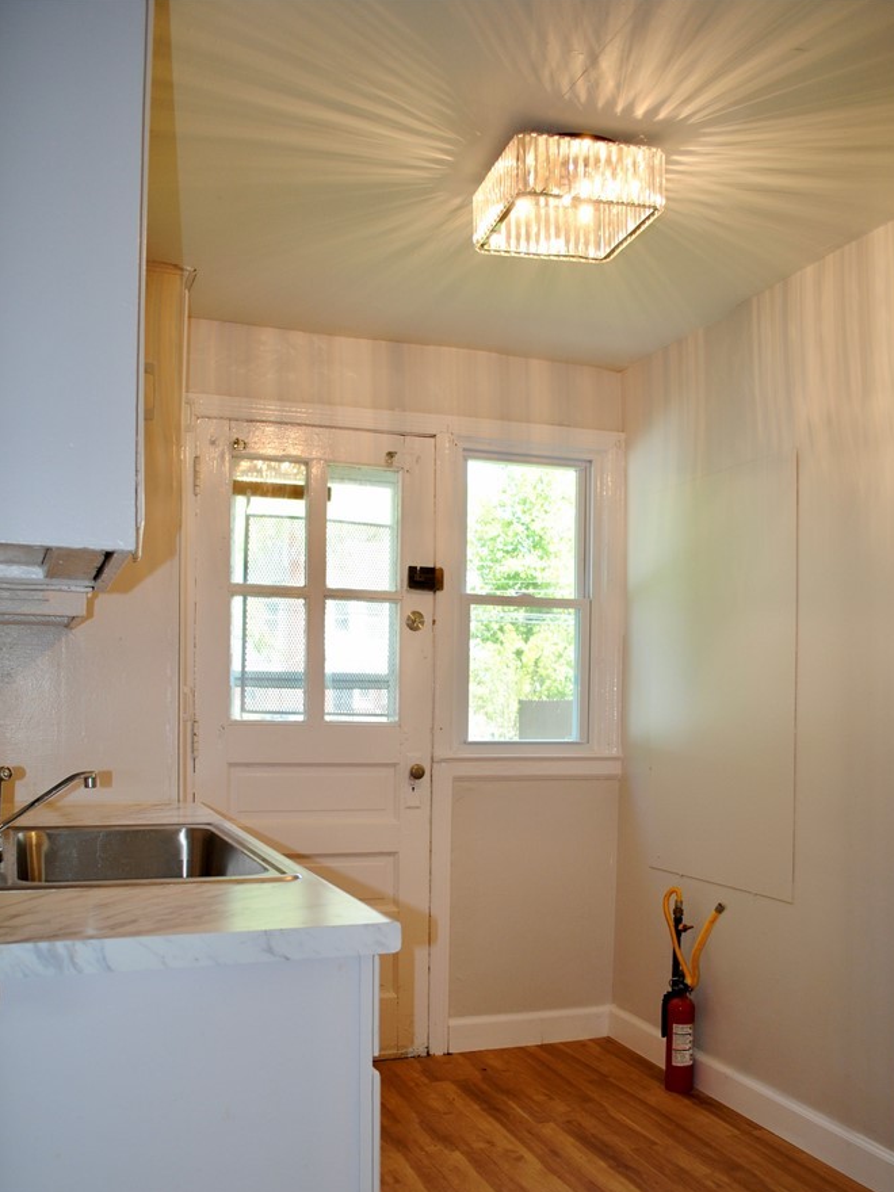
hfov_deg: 44.2
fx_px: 1102
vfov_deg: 56.3
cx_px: 446
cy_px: 729
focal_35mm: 32
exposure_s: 1/80
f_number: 3.5
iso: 200
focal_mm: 18
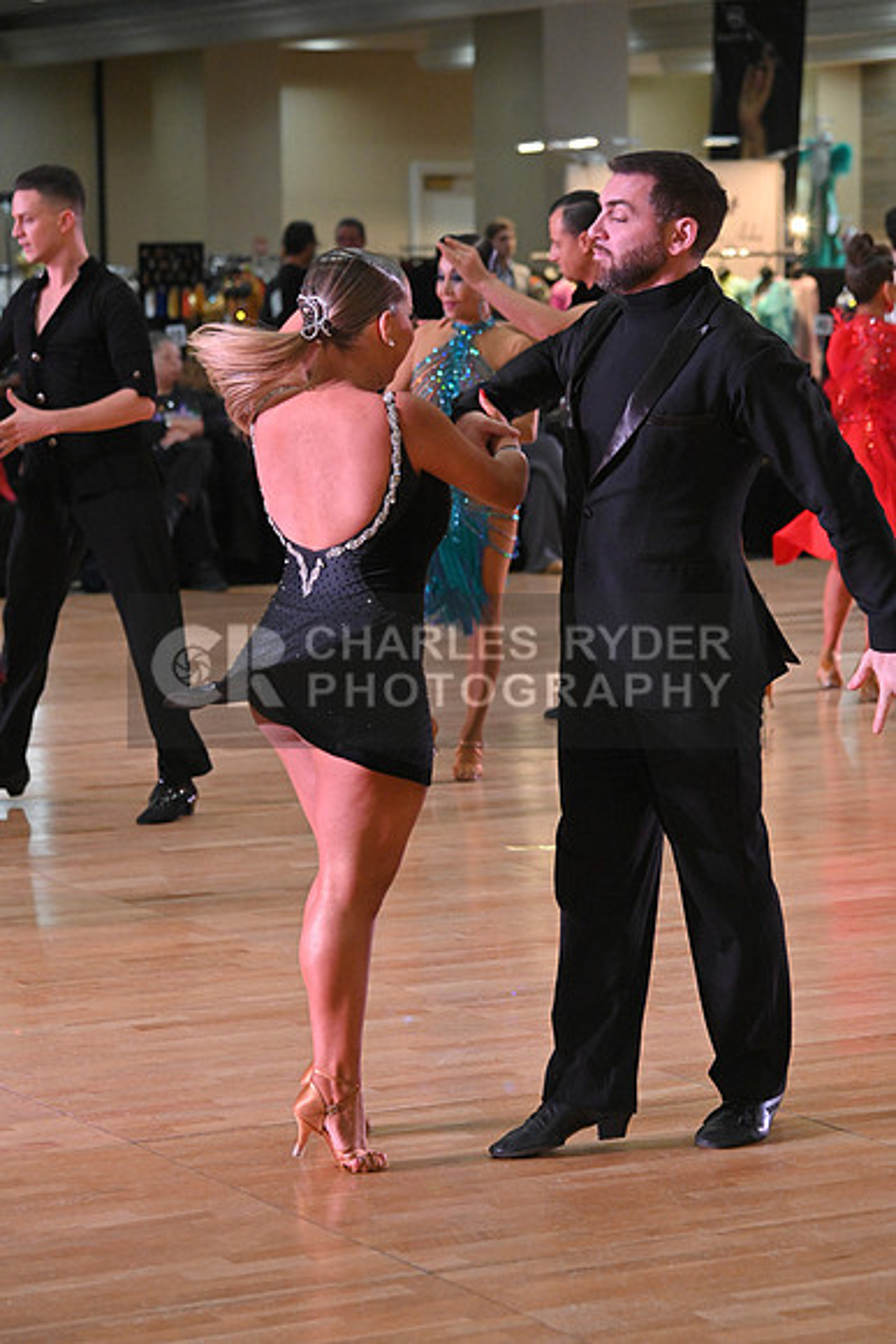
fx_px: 3917
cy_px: 672
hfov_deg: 13.0
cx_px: 448
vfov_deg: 19.5
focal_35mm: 105
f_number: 5.6
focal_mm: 105
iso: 4000
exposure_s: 1/400
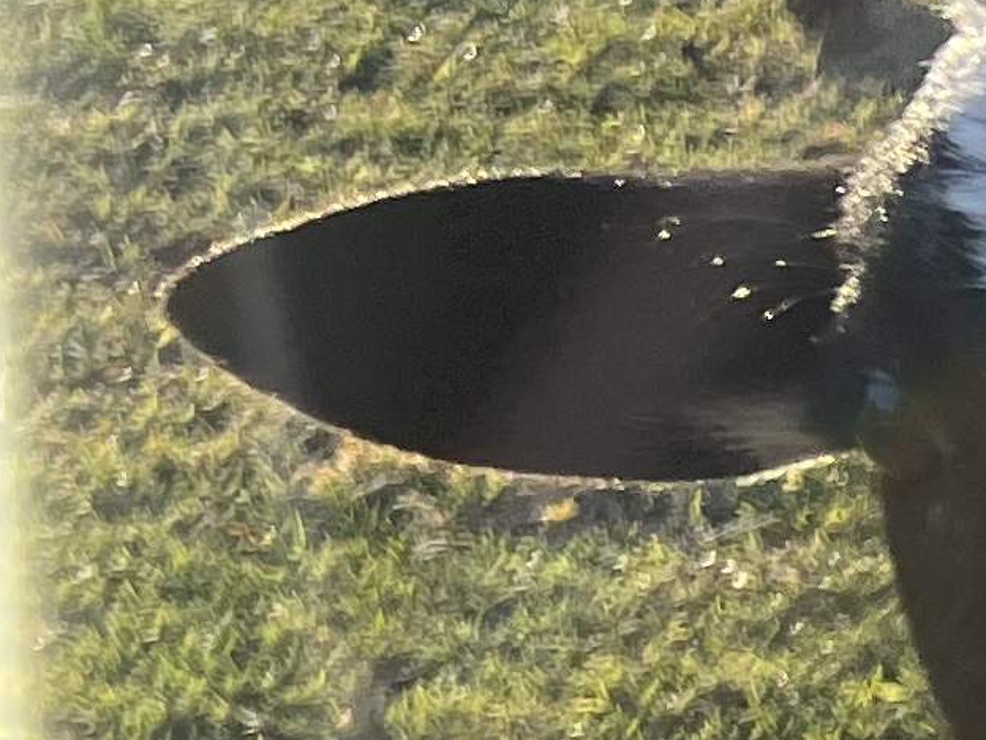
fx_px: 4785
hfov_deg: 10.1
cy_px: 1621
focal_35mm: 168
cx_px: 2432
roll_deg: +2.4
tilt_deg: -31.2
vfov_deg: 8.3
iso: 50
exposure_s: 1/1159
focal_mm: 5.7
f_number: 1.5
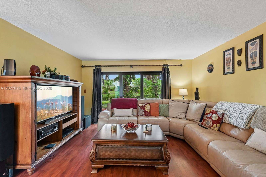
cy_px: 88
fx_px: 103
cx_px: 133
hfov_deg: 104.3
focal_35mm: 14
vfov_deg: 81.2
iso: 400
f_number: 7.1
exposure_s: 1/13
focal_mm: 14
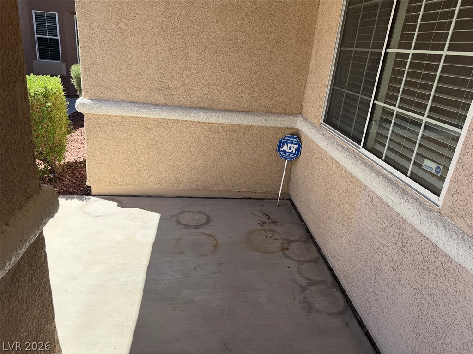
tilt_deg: -20.6
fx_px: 328
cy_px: 177
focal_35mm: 24
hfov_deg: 71.6
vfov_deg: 56.8
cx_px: 236
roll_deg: -5.3
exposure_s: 1/2169
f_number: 1.78
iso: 100
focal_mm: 6.76
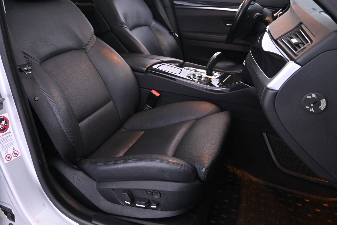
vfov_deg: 41.9
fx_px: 290
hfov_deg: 59.9
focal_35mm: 31
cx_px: 141
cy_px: 81
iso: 2000
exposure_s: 1/25
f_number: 3.5
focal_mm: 16
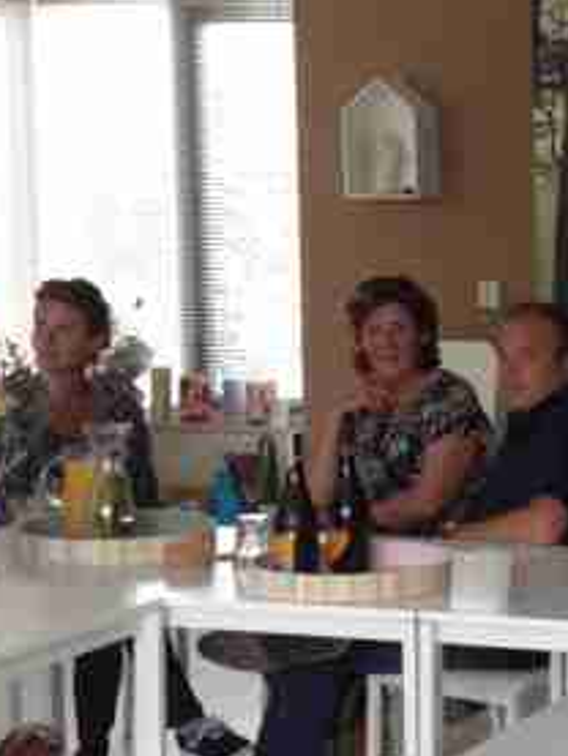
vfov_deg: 16.7
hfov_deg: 12.0
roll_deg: -0.1
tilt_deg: -6.8
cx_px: 830
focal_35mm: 118
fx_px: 2580
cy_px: 419
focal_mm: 4.28
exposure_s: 1/20
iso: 64
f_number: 2.4
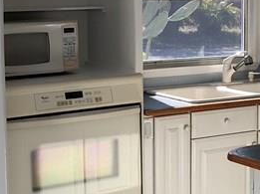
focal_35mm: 110
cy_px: 84
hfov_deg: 17.3
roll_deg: -0.8
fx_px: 825
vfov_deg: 13.4
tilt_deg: -6.3
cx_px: 284
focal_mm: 4
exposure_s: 1/40
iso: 25
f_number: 1.8
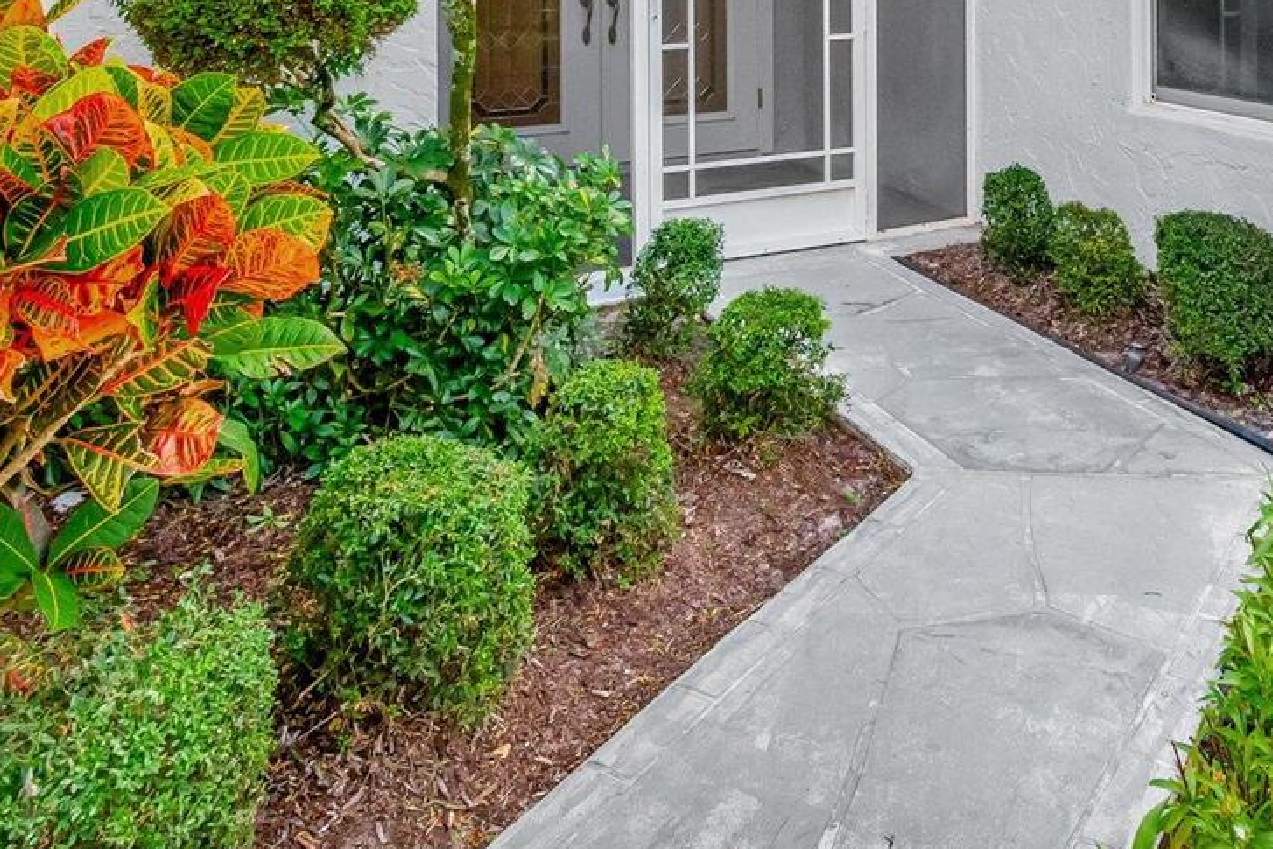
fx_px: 1167
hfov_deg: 56.1
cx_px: 837
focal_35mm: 33
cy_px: -68
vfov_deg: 34.8
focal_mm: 10
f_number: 8
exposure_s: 1/160
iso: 1000
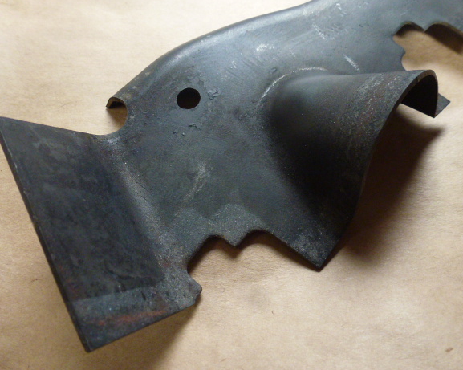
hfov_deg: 66.0
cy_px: 182
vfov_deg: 54.9
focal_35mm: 26
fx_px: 356
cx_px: 244
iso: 400
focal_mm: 4.3
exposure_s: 1/60
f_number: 3.3
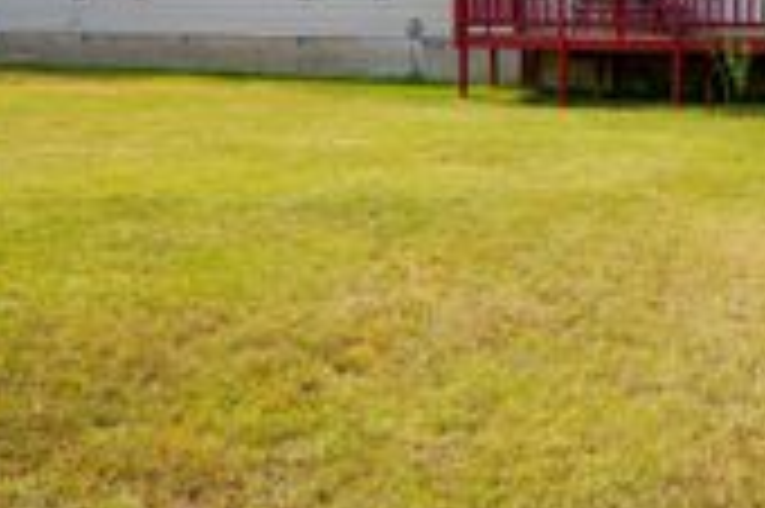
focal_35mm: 61
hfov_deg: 32.8
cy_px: 47
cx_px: 475
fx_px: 1295
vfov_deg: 21.7
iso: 100
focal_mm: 16
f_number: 10
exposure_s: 1/160
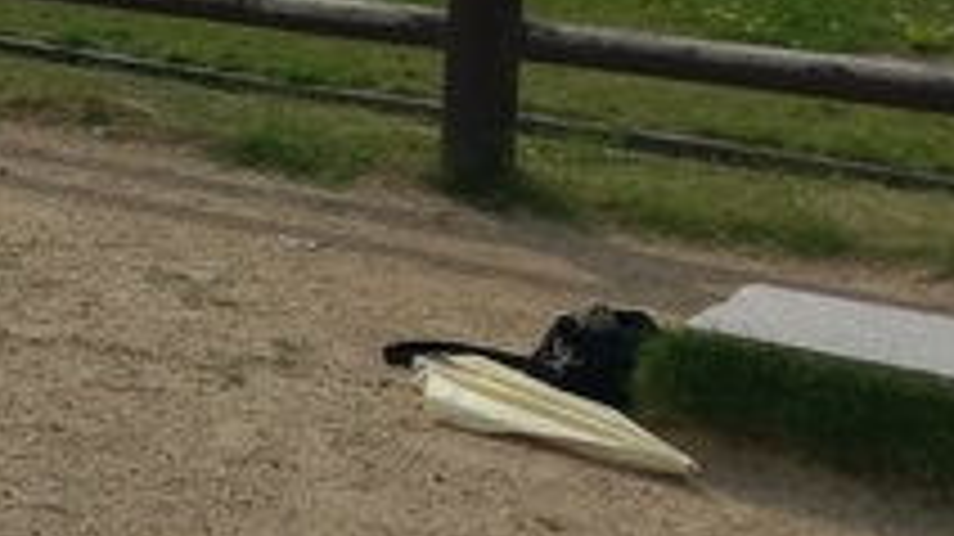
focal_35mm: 107
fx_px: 2705
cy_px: -86
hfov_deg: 17.1
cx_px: -657
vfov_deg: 11.1
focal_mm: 4.58
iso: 125
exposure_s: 1/6000
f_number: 1.8
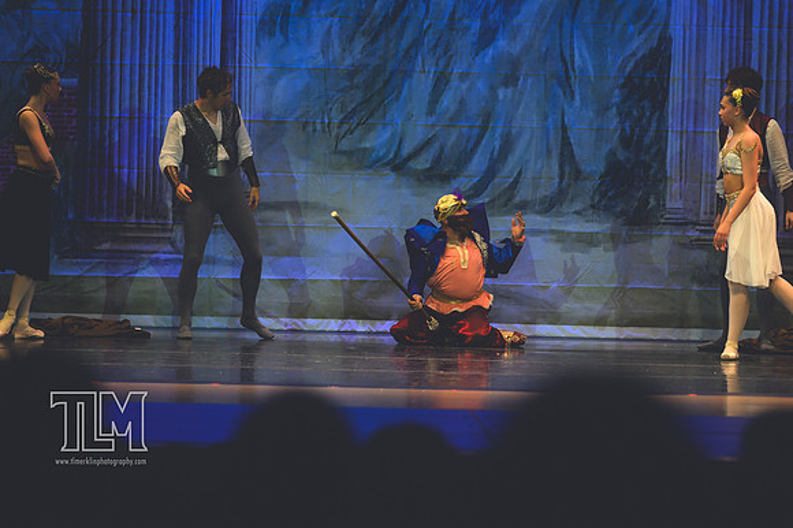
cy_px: 264
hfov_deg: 9.5
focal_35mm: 217
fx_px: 4777
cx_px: 396
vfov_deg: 6.3
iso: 1000
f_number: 2.8
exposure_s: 1/500
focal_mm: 145
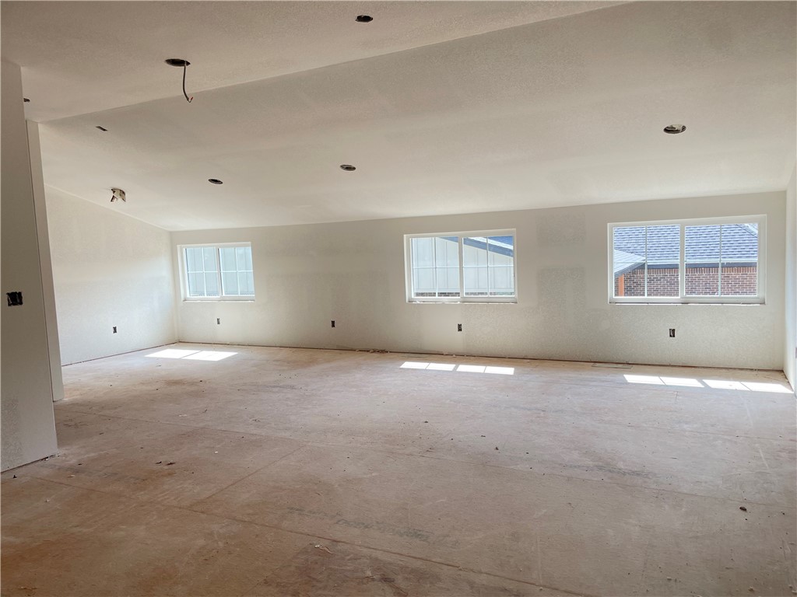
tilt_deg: -5.7
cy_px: 298
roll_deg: +2.8
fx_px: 599
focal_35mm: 26
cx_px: 398
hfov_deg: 67.3
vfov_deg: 53.1
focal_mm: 4.2
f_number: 1.6
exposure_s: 1/206
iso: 32
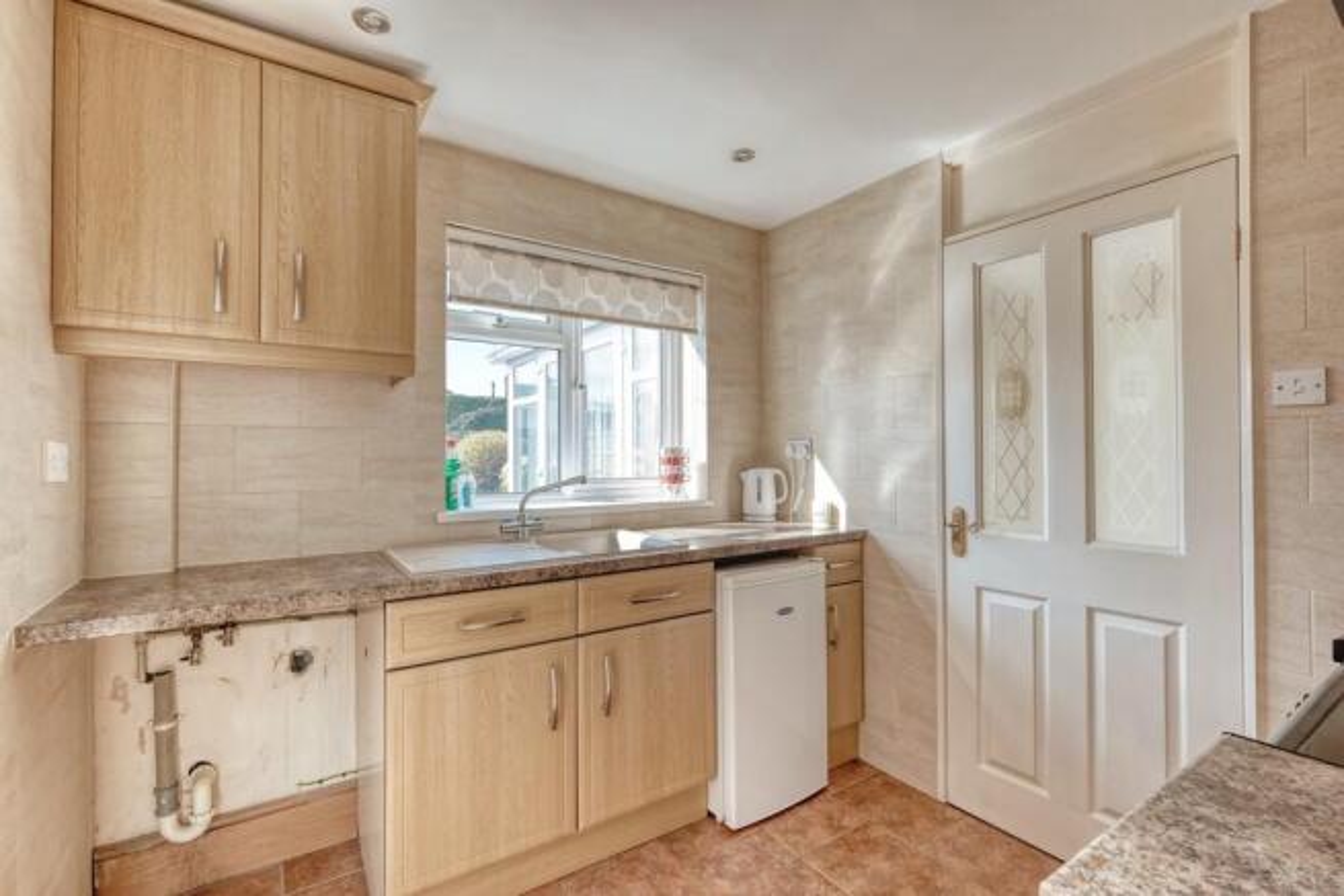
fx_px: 560
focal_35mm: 15
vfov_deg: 77.4
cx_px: 672
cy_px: 448
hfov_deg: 100.4
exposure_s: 1/40
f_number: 8
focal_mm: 10
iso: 250
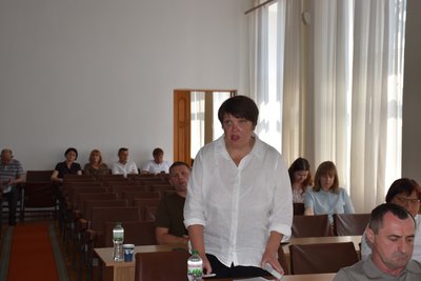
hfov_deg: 35.0
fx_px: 667
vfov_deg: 23.8
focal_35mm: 57
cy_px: 140
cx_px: 210
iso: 100
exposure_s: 1/160
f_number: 5.6
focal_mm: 38
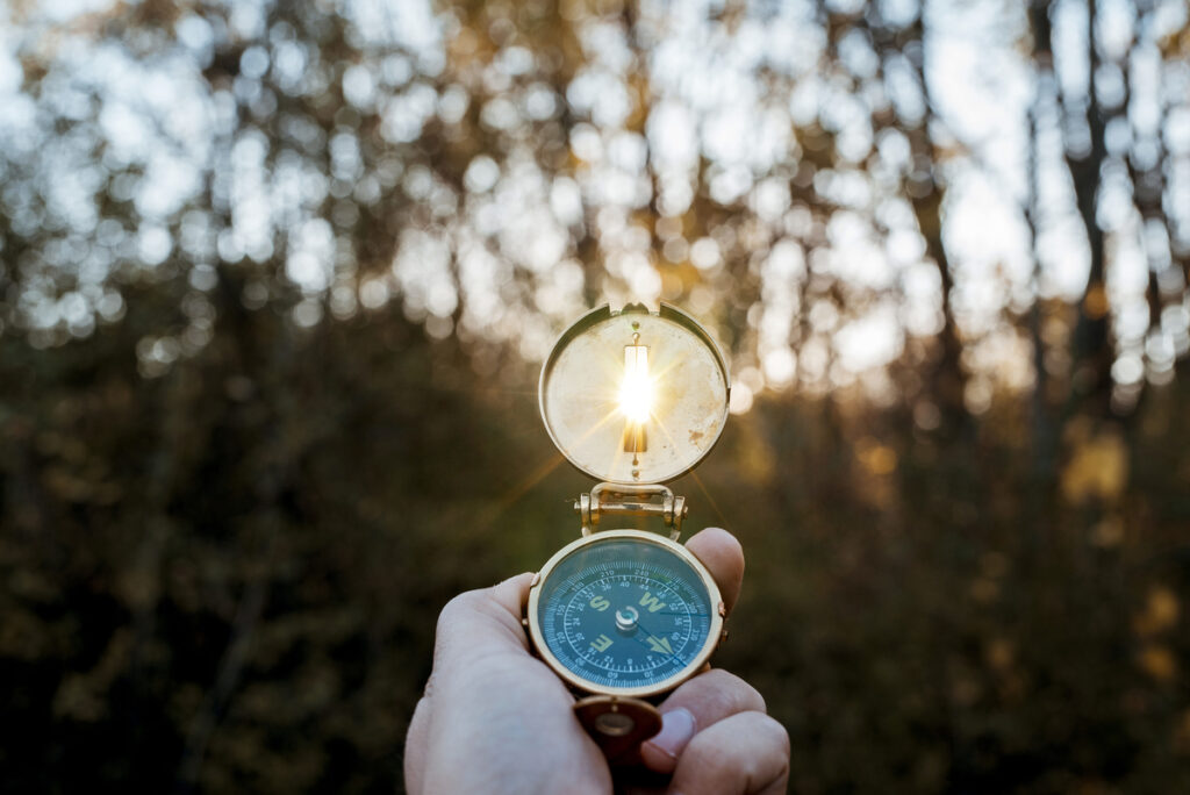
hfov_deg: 39.6
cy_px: 398
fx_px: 1654
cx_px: 595
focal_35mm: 50
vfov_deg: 27.0
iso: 500
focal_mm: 50
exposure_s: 1/160
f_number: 6.3
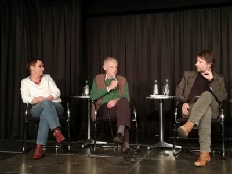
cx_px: 116
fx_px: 315
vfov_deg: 30.9
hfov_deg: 40.4
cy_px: 87
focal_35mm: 47
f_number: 2.2
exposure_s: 1/16.7
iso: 640
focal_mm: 3.81
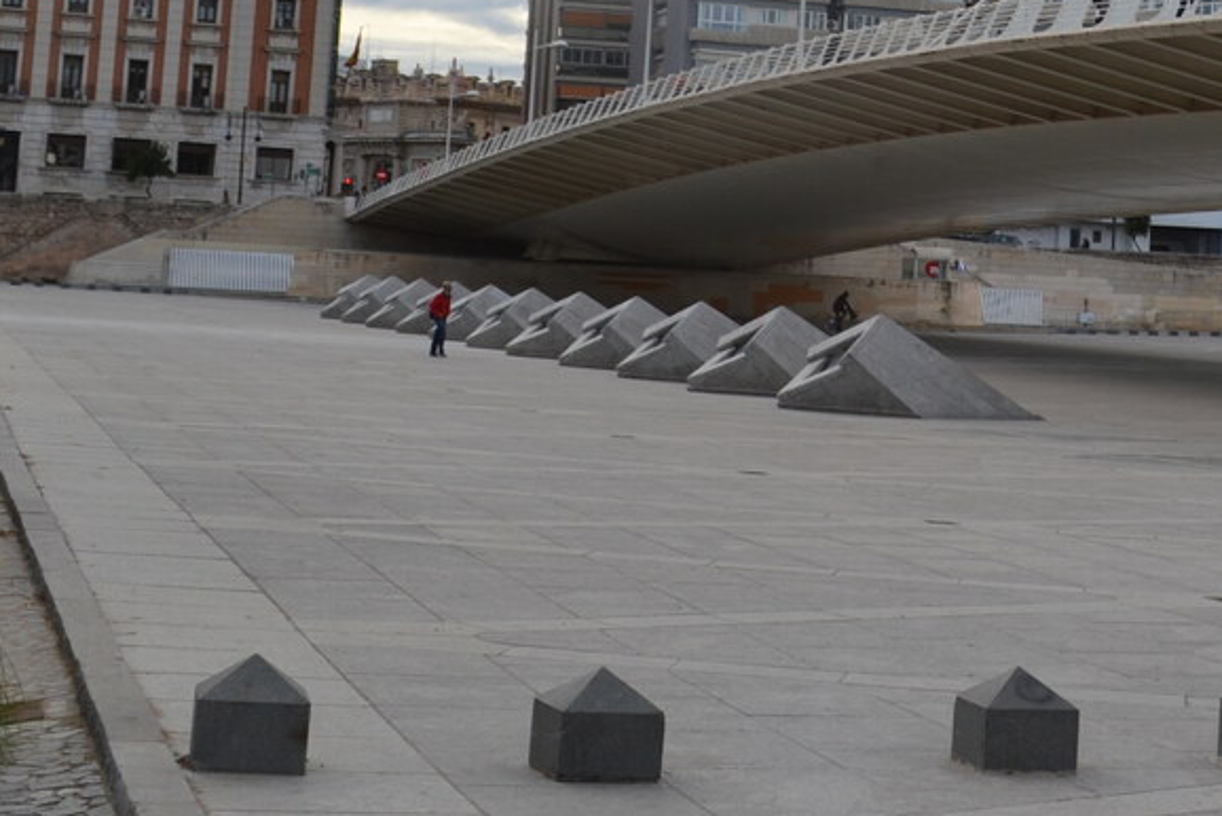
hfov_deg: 24.1
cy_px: -134
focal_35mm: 83
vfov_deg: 15.9
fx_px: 2819
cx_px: 975
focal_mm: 20
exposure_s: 1/200
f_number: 9
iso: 100
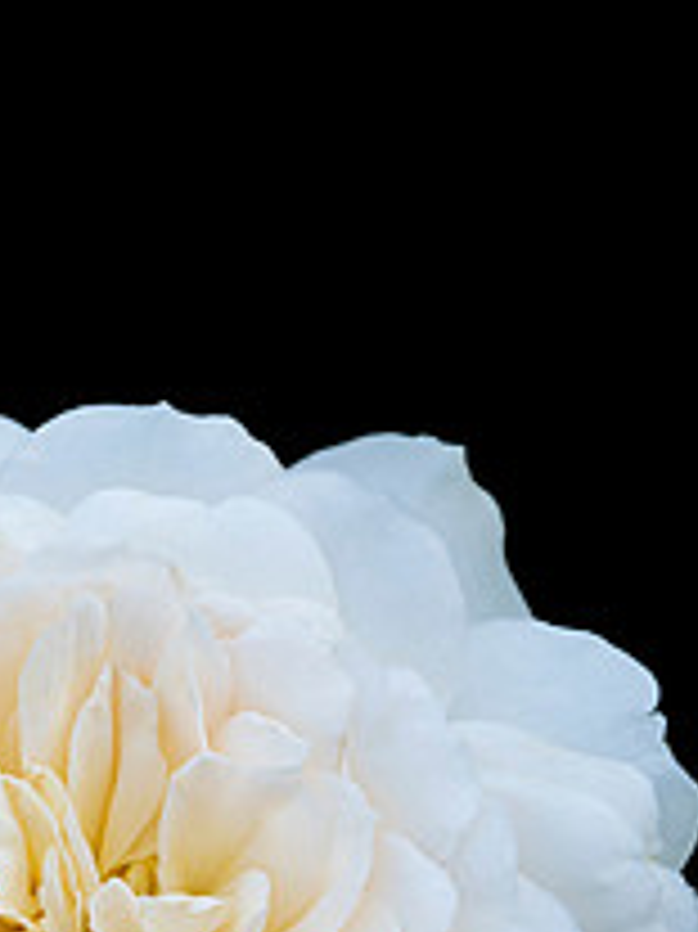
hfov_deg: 3.7
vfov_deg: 4.9
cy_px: 968
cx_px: 90
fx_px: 10765
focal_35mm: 400
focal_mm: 92
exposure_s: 1/500
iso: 200
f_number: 4
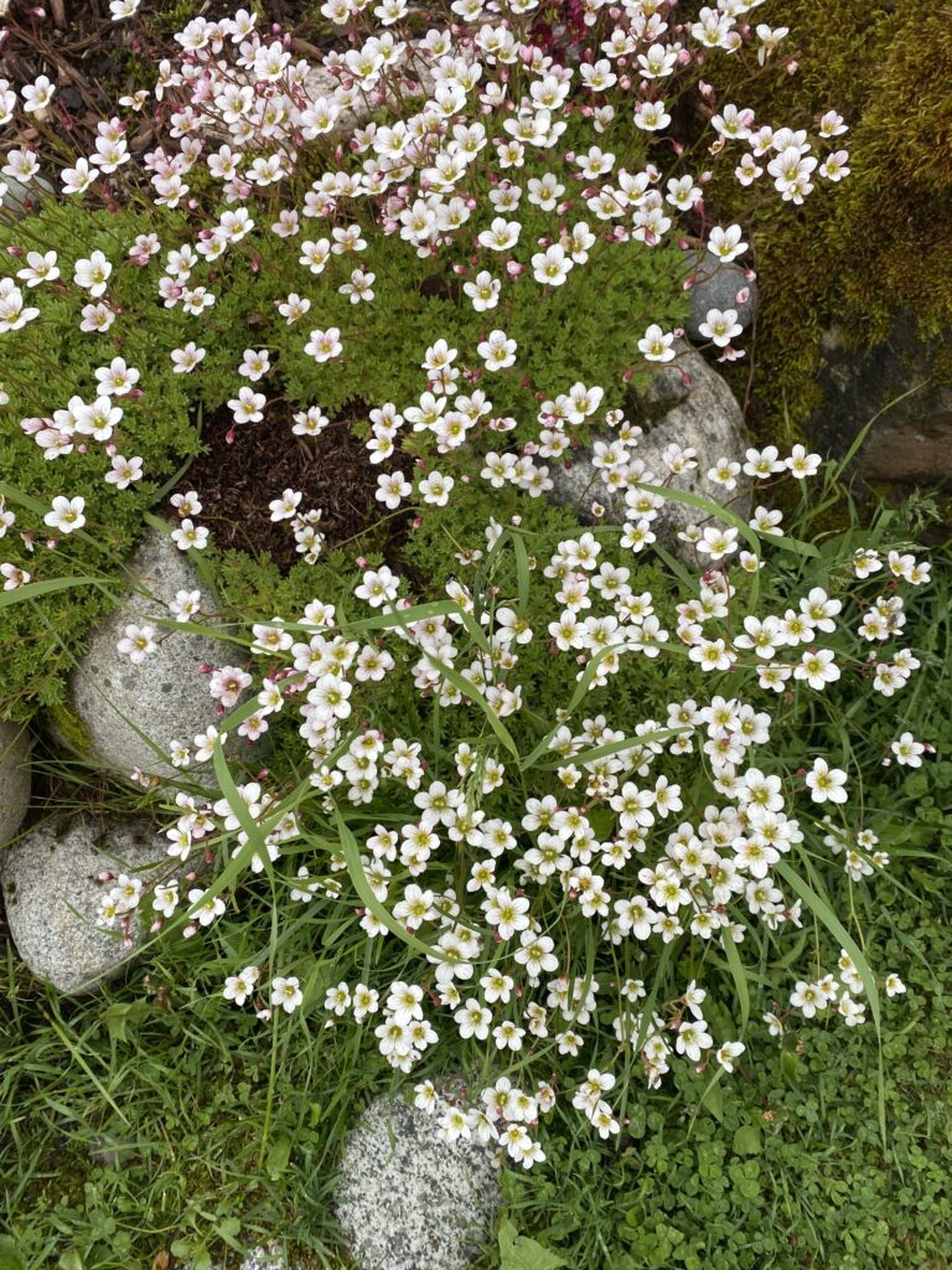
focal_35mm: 26
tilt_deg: -60.9
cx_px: 476
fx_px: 953
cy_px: 635
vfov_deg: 67.3
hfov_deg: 53.1
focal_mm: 4.25
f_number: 1.8
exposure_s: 1/662
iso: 32
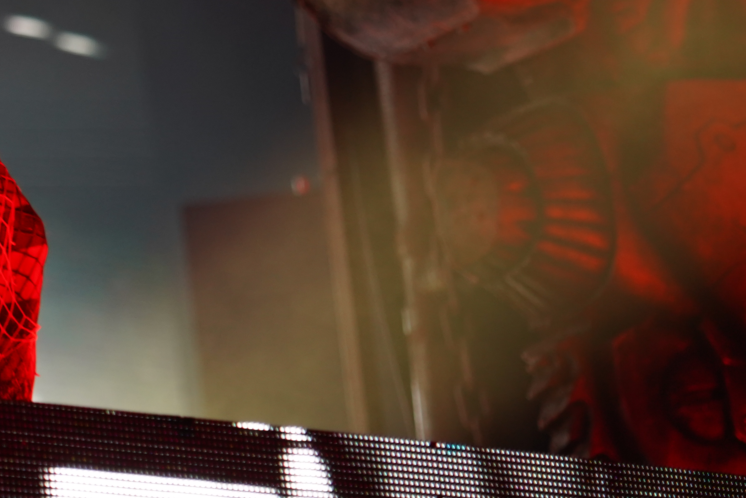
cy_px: -75
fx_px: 5491
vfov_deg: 5.2
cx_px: -105
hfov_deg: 7.7
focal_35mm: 265
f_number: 4
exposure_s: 1/125
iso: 1000
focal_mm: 105
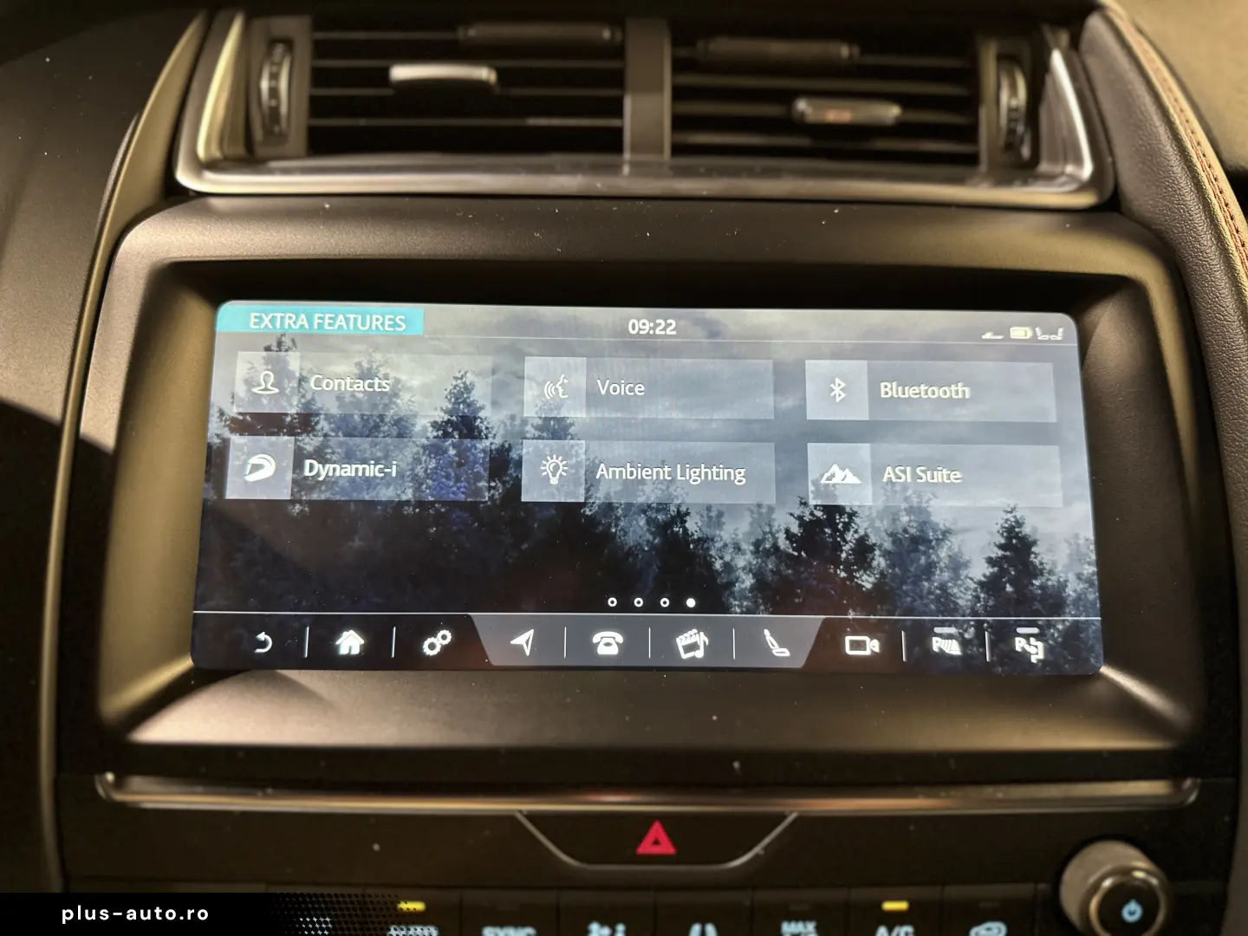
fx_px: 865
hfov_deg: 71.6
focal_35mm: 24
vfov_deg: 56.8
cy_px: 468
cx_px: 624
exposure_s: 1/58
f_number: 1.78
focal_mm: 6.86
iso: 640
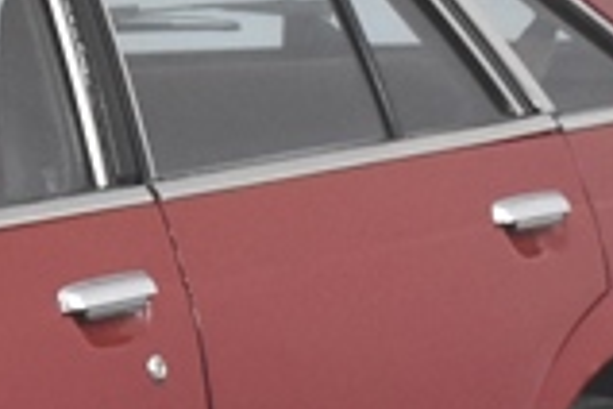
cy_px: 384
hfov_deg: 6.6
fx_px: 5095
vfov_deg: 4.6
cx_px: -702
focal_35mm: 299
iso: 1600
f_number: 9
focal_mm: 31
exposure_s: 1/320
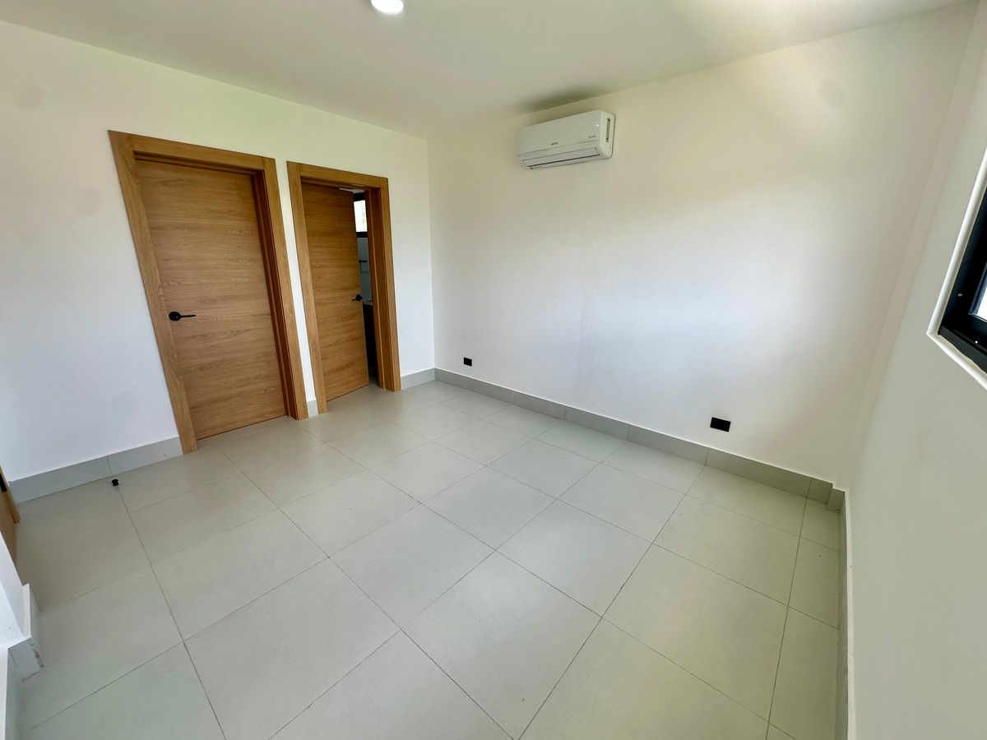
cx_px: 494
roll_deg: -0.4
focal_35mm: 14
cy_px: 370
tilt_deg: -15.5
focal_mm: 2.22
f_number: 2.2
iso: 50
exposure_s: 1/120
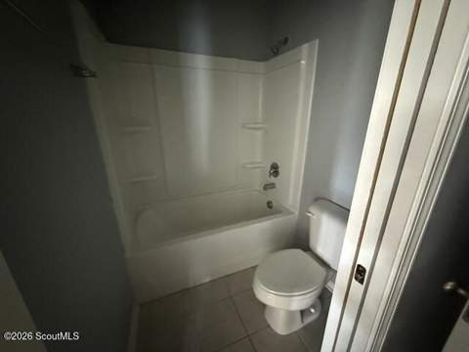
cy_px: 176
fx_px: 190
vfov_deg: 85.7
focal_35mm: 14
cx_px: 234
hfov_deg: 102.1
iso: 1600
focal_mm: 2.22
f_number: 2.2
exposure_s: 1/36
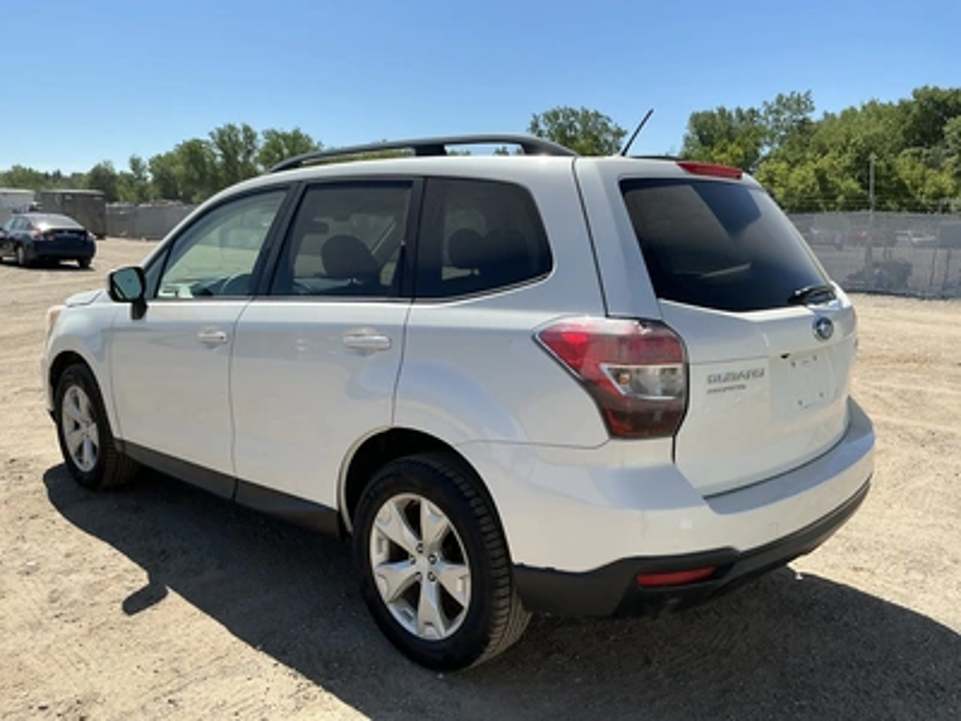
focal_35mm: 28
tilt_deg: -7.6
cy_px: 360
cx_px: 480
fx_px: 777
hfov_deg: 63.4
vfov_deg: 49.7
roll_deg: +0.6
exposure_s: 1/1730
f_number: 1.8
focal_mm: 3
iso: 25
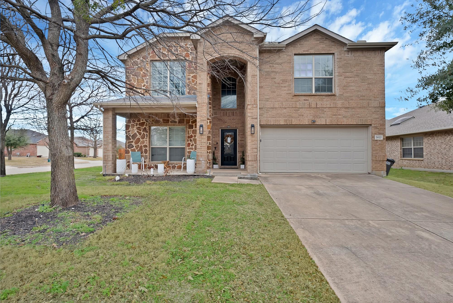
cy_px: 152
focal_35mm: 19
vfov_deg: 64.6
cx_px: 226
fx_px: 239
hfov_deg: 86.9
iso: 640
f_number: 9
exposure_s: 1/10
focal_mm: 19
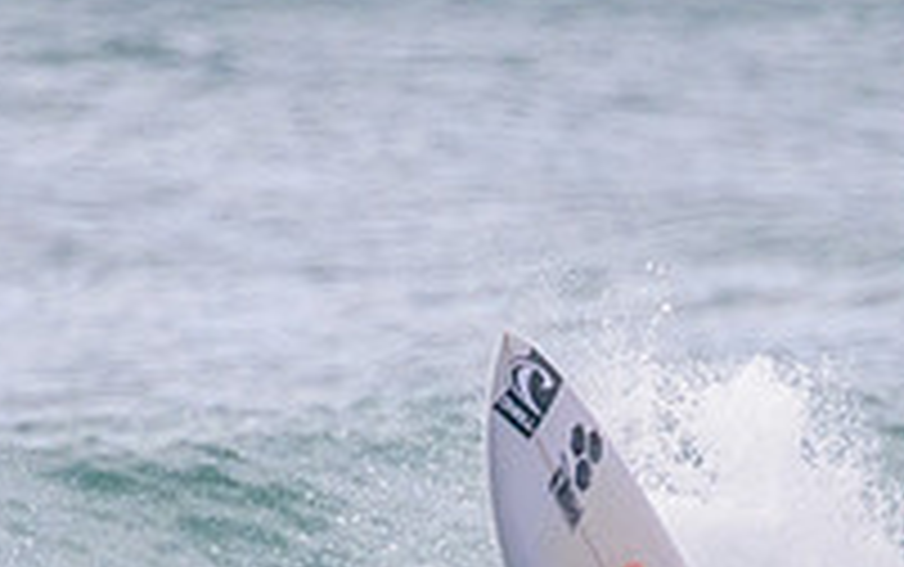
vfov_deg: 0.5
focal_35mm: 2831
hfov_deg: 0.7
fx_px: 69806
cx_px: 752
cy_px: 507
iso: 2500
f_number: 13
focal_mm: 800
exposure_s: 1/2000
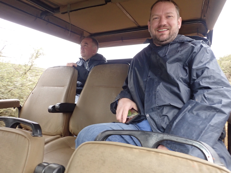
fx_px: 167
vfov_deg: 54.9
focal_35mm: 25
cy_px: 86
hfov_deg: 69.4
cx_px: 116
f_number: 2.8
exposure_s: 1/80
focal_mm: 4.5
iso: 400
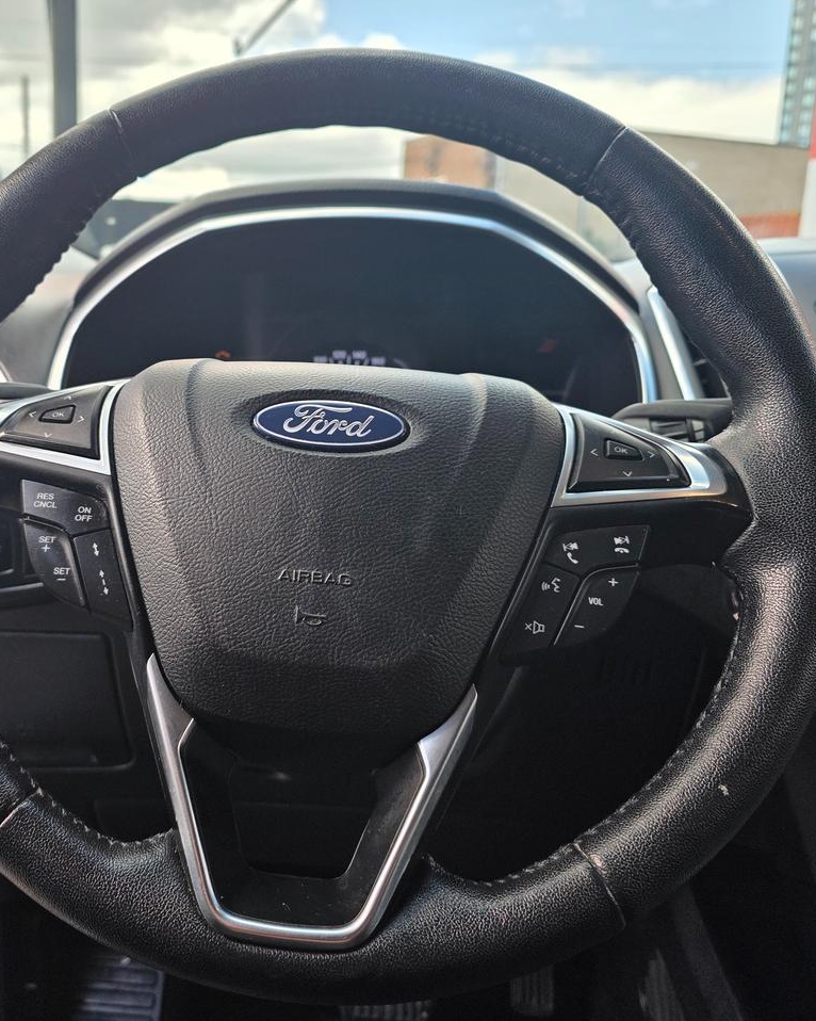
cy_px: 510
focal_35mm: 30
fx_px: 906
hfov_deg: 47.7
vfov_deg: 58.8
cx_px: 275
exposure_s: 1/128
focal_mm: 6.3
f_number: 1.7
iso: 12
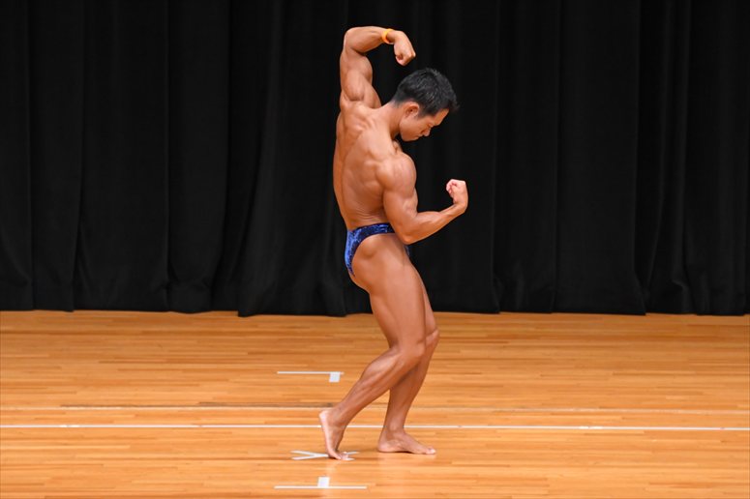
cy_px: 250
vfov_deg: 4.6
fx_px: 6247
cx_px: 375
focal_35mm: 300
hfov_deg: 6.9
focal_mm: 200
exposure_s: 1/400
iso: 4000
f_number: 5.6
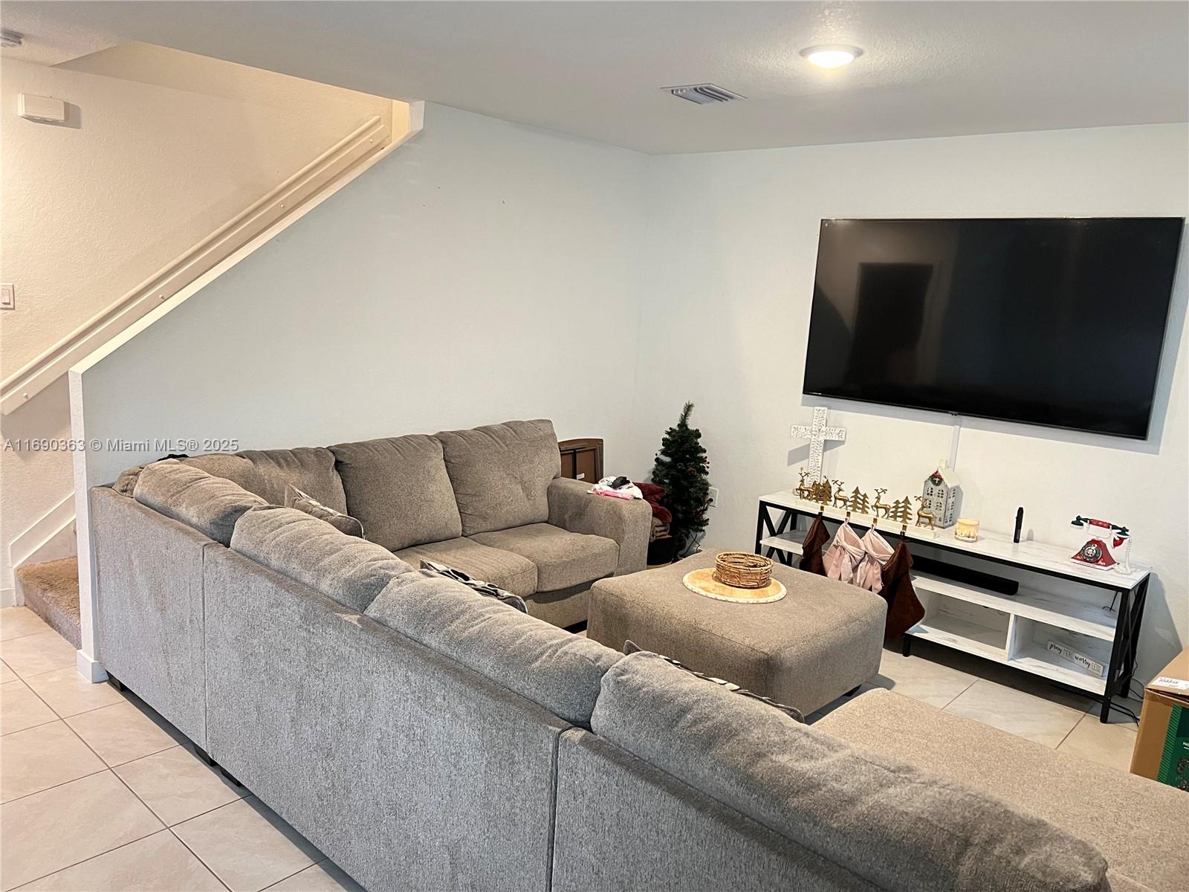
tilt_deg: -11.2
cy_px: 446
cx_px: 594
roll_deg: -4.7
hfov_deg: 67.3
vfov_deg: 53.1
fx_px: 893
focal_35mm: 26
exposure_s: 1/60
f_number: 1.5
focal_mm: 5.7
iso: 500
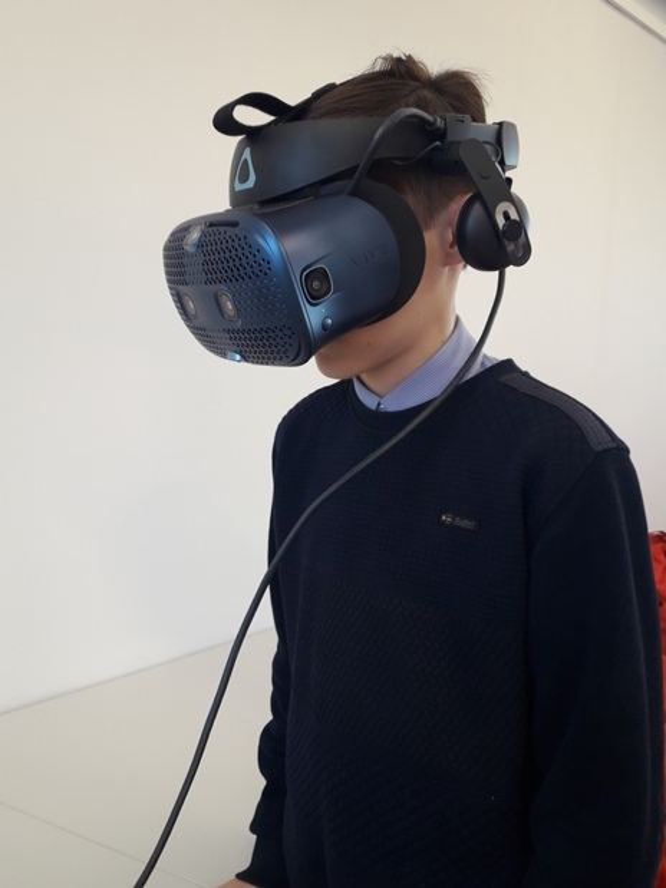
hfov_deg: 49.7
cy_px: 444
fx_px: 719
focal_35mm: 28
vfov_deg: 63.5
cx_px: 333
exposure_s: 1/33
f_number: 1.9
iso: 40
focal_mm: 3.7
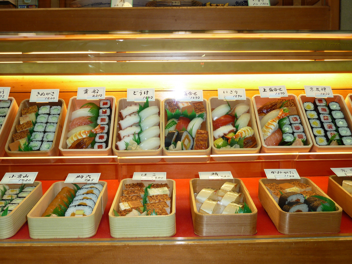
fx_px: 356
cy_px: 132
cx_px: 176
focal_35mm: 35
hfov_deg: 52.6
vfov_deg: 40.7
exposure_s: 1/30
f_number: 3.5
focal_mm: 5.7
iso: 100
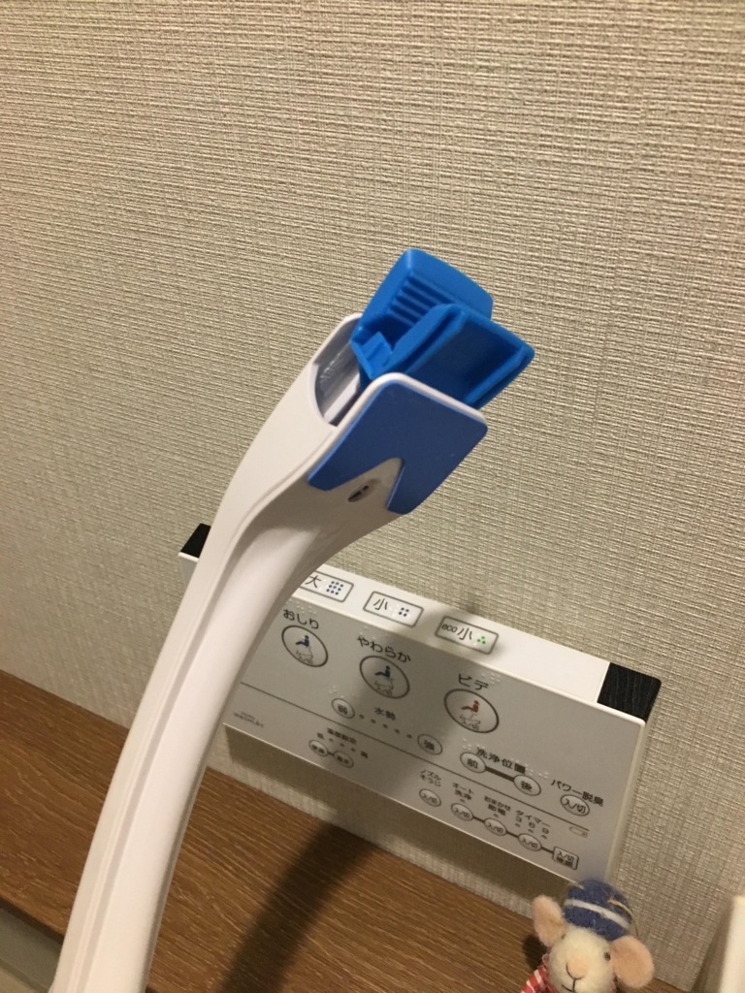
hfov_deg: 48.2
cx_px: 372
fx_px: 832
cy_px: 496
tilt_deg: -36.6
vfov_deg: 61.7
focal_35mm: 29
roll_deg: +0.9
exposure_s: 1/30
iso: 200
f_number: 2.2
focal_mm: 4.15
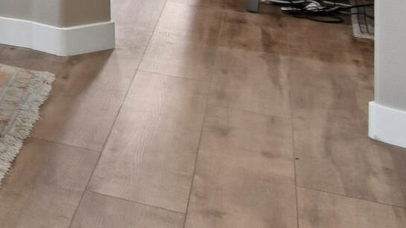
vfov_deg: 12.0
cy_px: -277
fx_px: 926
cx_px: -642
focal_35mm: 86
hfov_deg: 13.8
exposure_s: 1/40
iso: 400
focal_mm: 10
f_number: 8
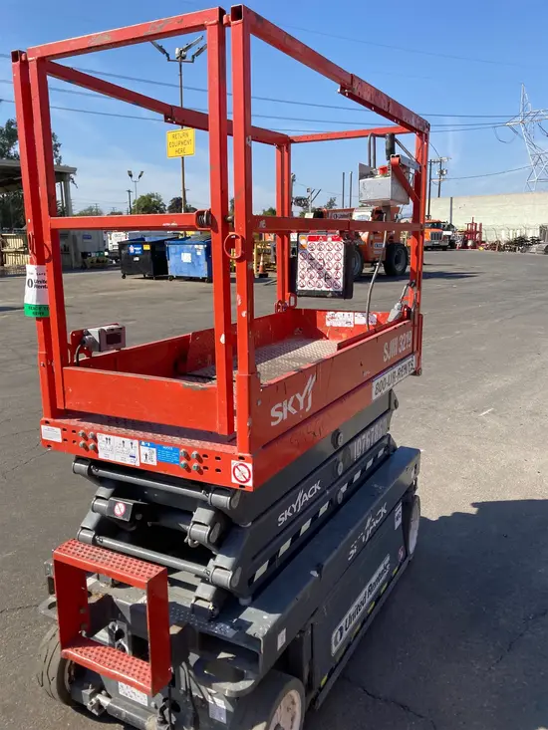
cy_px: 365
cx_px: 274
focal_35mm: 28
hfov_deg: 49.8
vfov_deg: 63.4
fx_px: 591
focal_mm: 3.99
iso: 20
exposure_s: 1/1245
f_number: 1.8
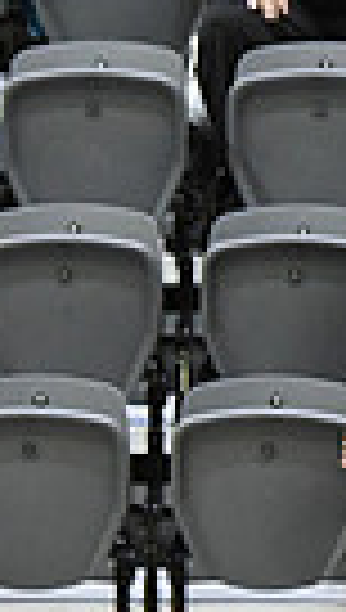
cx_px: 1209
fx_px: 13049
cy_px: 835
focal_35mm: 804
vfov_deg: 2.7
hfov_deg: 1.5
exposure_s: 1/250
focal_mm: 120
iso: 5000
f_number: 4
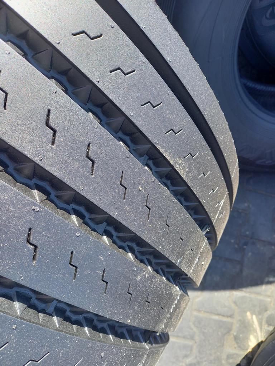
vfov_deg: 69.4
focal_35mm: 25
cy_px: 183
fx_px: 265
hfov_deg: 54.9
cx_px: 138
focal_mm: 4.65
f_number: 1.8
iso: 50
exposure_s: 1/107
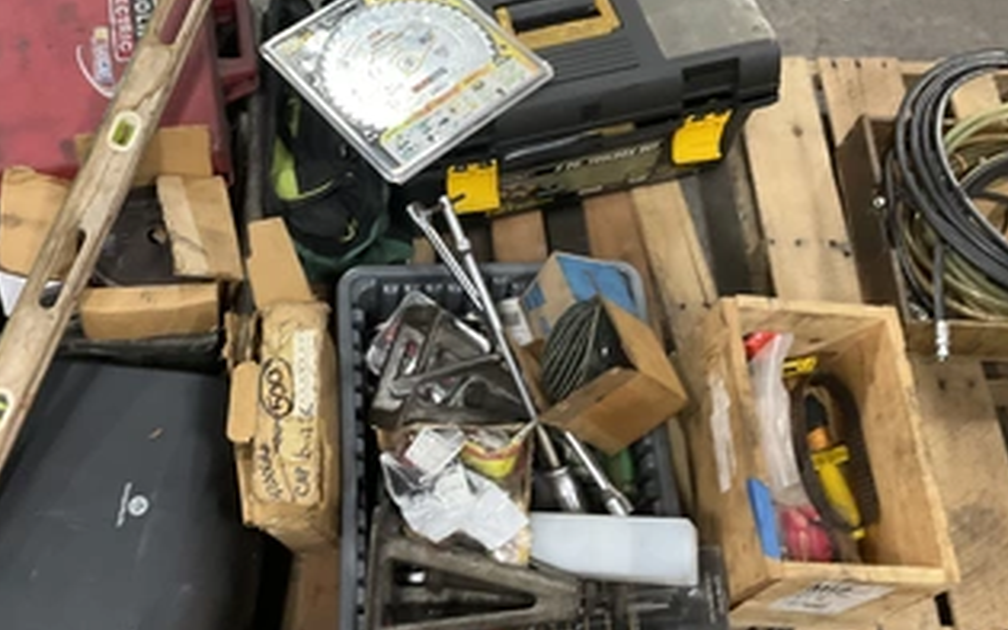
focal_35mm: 39
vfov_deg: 32.7
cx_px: 410
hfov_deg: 50.1
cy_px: 256
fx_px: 1072
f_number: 1.8
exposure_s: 1/40
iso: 250
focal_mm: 3
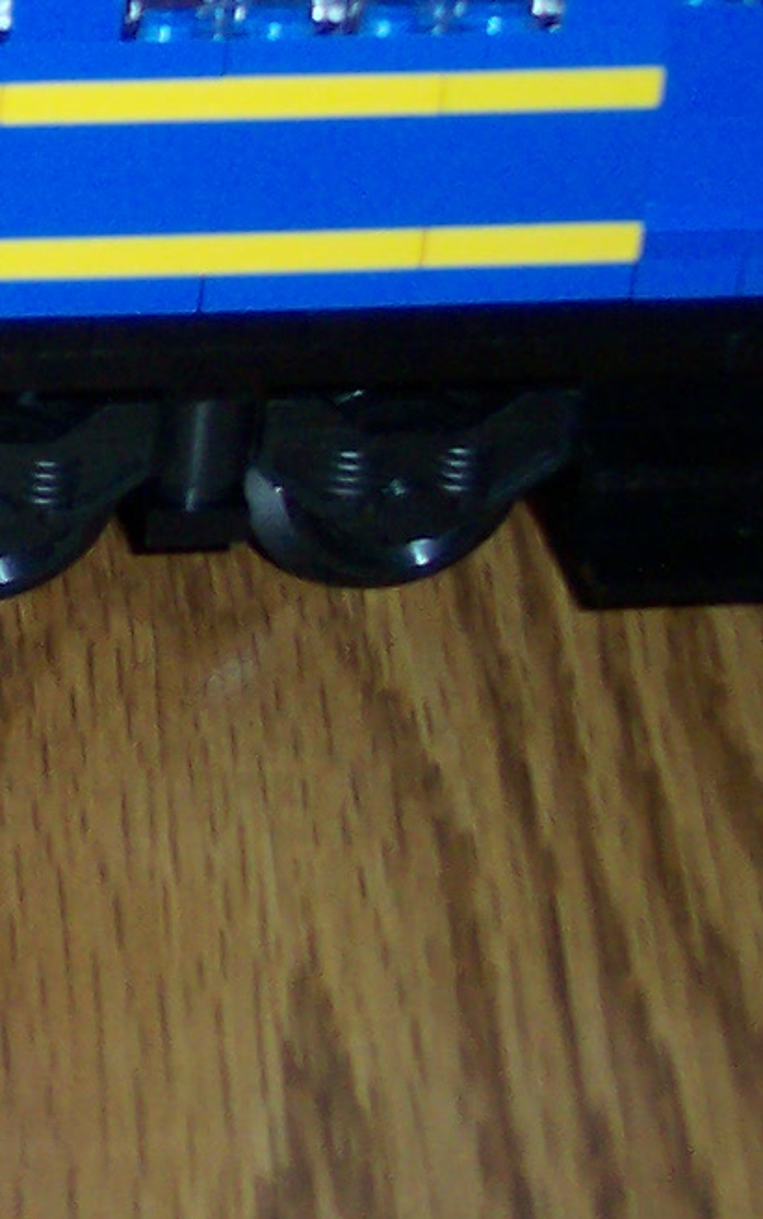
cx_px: -1227
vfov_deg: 13.1
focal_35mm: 158
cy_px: 83
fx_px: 5253
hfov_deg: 7.6
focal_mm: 8
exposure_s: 1/30
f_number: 2.8
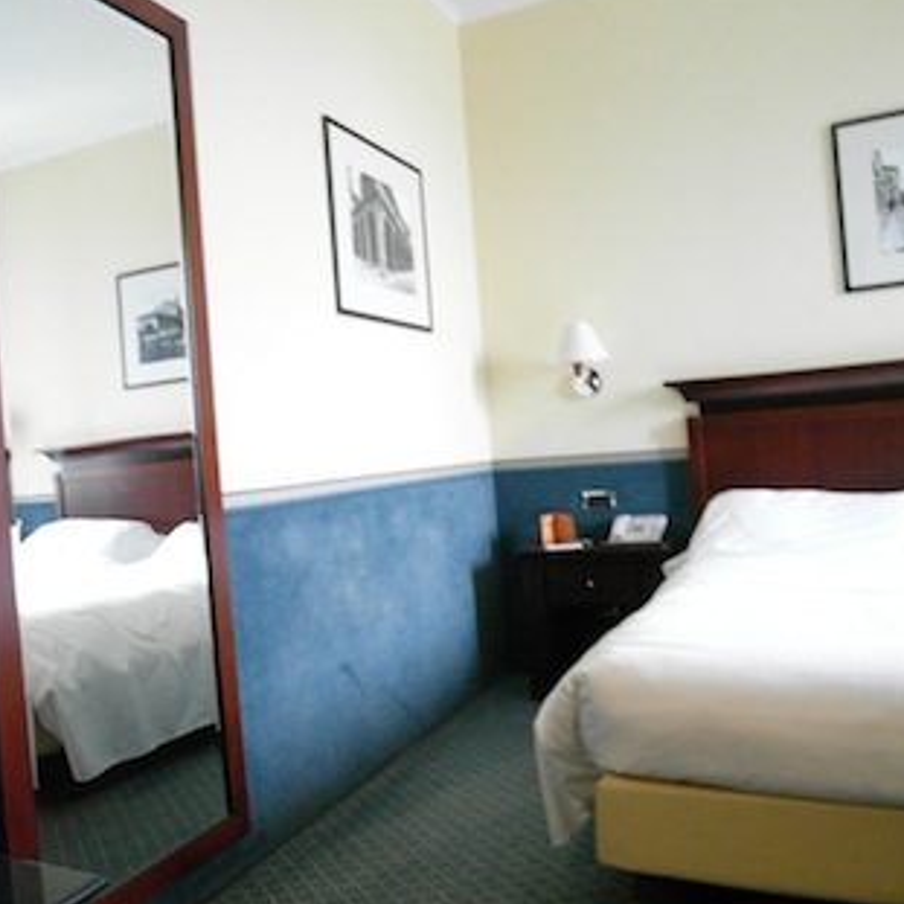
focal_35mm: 29
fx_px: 857
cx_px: 374
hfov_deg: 55.3
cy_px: 443
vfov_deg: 55.6
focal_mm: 5.2
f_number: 1.8
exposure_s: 1/45
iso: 800
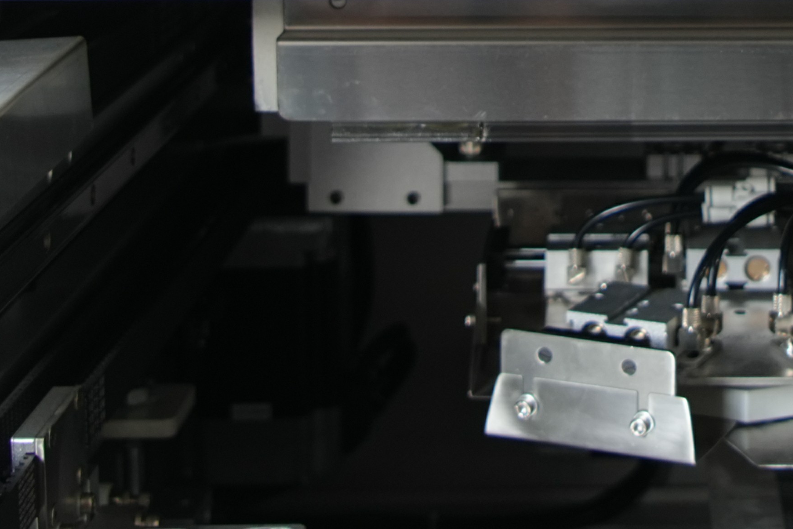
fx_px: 2092
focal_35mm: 95
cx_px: 703
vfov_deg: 13.9
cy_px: -157
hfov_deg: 21.0
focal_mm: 24
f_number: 4
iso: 500
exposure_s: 1/50
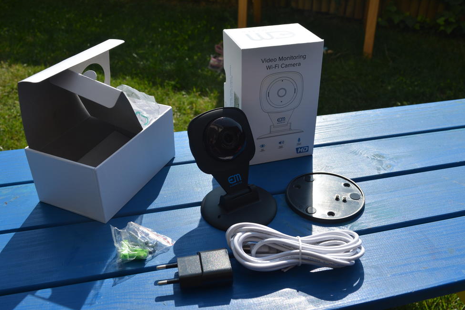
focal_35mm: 37
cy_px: 157
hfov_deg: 51.9
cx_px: 238
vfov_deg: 36.0
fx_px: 478
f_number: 9
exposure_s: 1/320
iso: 100
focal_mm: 24
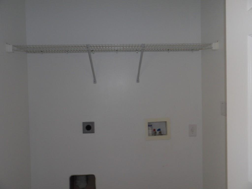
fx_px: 175
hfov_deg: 71.6
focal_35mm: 24
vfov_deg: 56.8
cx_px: 126
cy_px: 94
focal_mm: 4.3
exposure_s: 1/33
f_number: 3.2
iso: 200
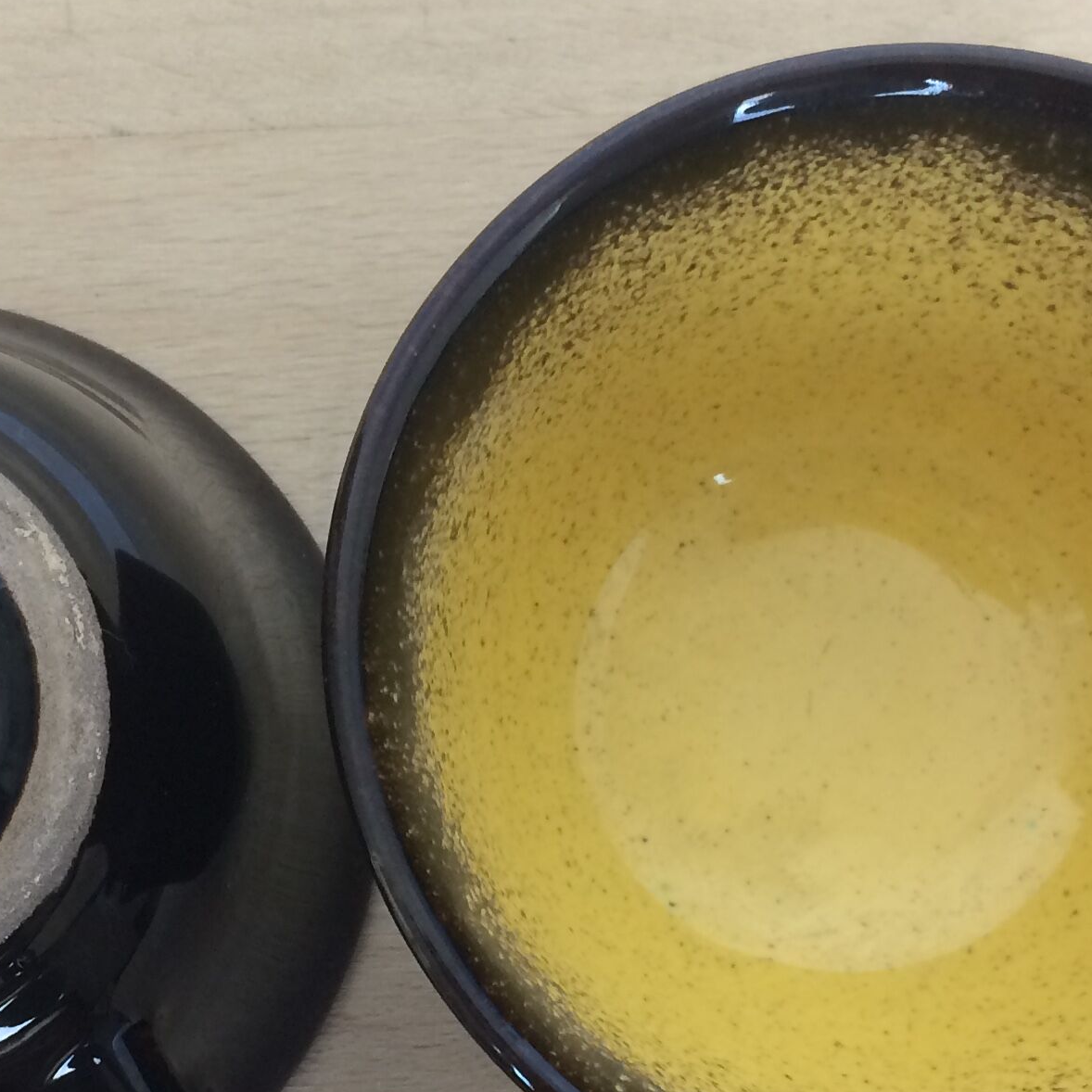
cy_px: 678
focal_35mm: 71
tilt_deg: -80.2
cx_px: 298
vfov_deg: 24.3
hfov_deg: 24.1
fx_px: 2534
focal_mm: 4.15
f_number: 2.2
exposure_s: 1/33
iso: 125
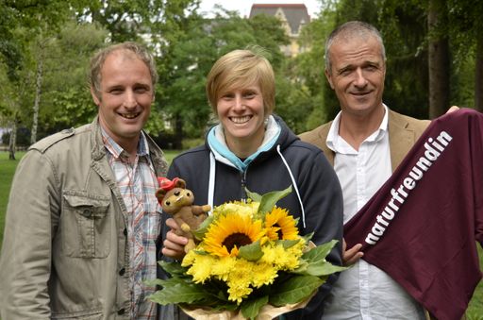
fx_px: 643
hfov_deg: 41.2
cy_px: 160
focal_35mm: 48
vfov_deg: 27.9
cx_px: 242
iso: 250
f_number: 4
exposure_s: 1/640
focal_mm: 32
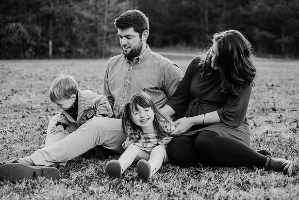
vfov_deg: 27.0
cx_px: 150
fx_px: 415
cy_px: 100
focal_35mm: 50
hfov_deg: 39.6
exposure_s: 1/1000
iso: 500
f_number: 2.8
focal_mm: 50
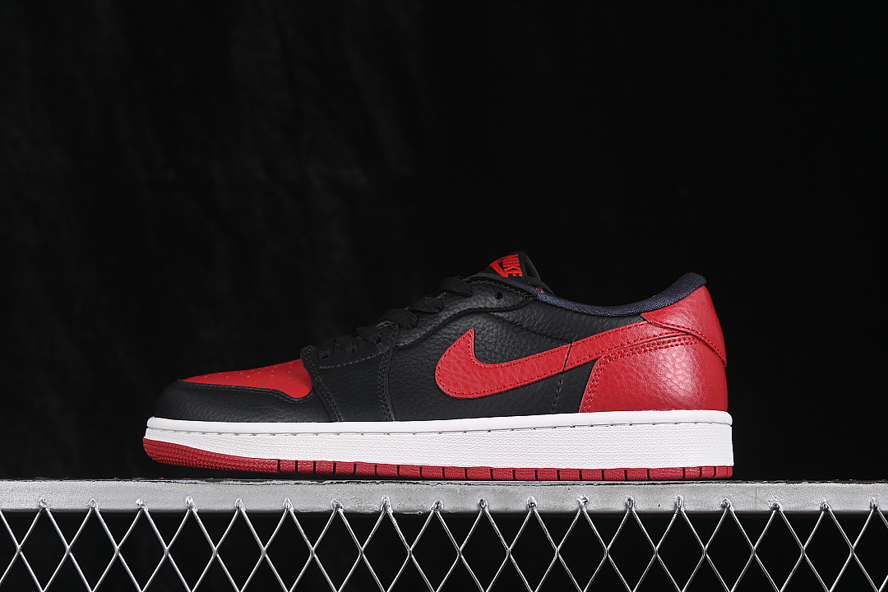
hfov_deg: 27.0
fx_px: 1850
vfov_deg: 18.2
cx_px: 444
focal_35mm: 75
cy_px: 296
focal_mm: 50
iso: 160
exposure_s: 1/80
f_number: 7.1
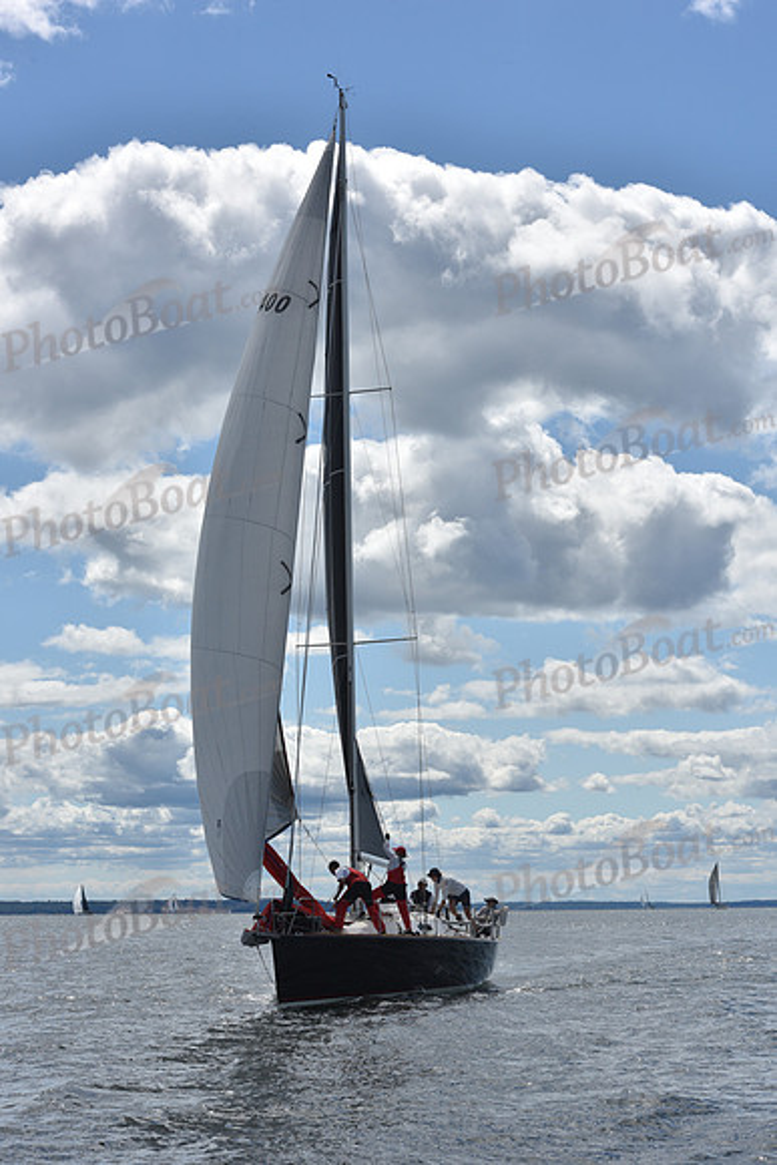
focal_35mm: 70
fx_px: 2265
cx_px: 388
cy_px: 582
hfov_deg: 19.5
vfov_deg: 28.8
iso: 250
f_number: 11
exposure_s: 1/800
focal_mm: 70
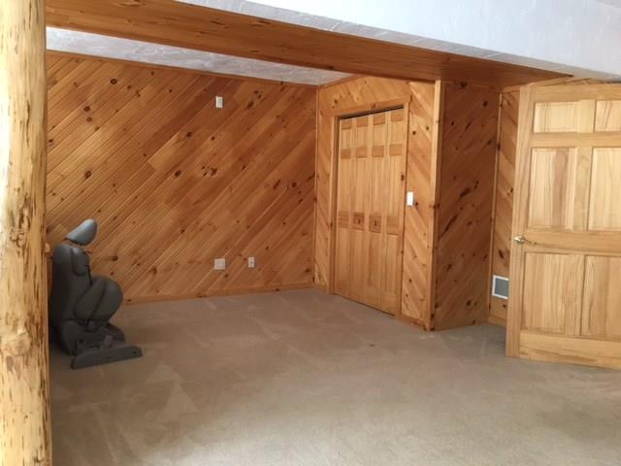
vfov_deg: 48.2
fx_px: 520
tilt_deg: -5.2
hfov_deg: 61.7
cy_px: 233
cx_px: 310
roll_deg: -0.7
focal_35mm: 29
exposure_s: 1/20
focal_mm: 4.15
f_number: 2.2
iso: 200
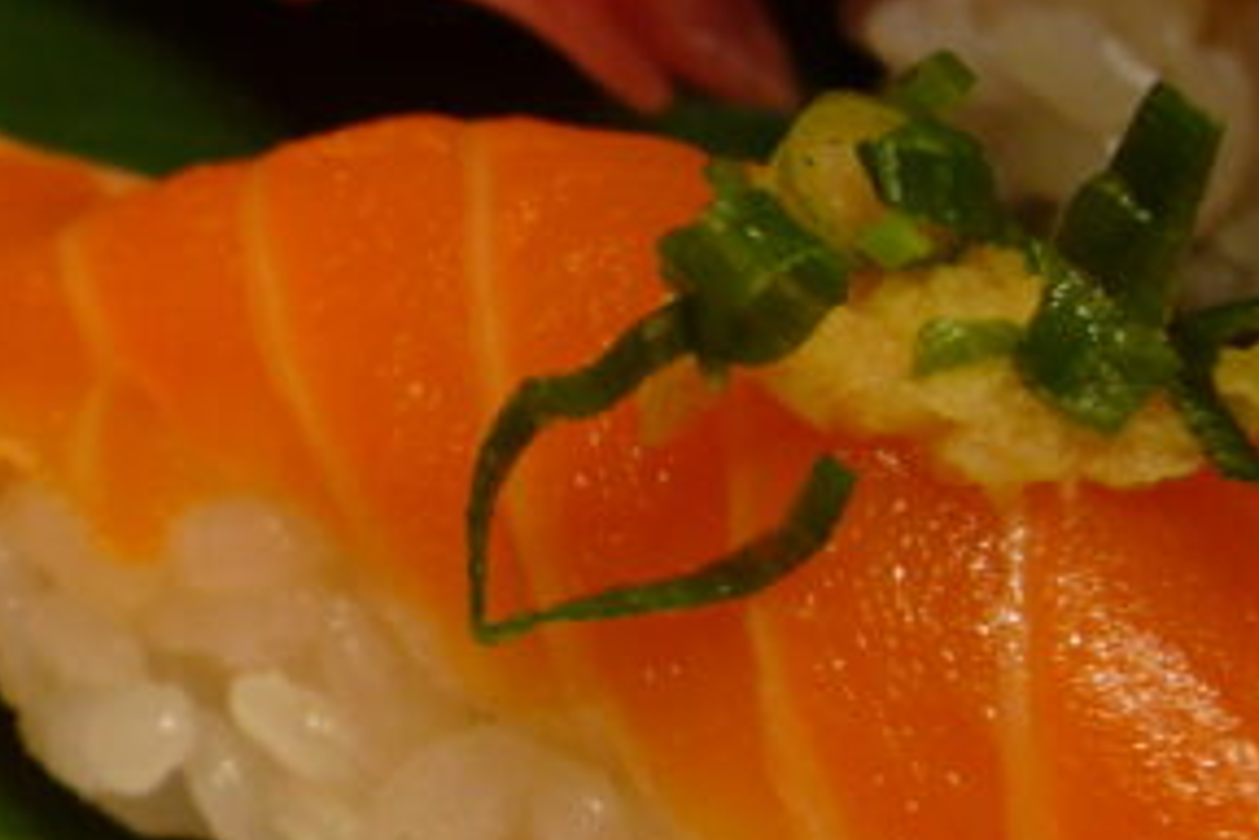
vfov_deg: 10.9
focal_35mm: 125
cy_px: 761
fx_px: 4371
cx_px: -376
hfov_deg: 15.6
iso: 100
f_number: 3.2
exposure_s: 1/50
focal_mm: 7.5
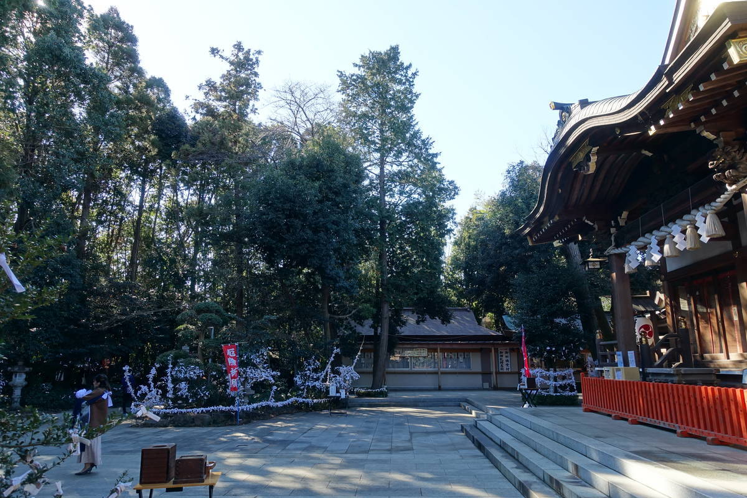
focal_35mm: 24
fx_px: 498
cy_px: 249
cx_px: 374
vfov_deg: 53.1
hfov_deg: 73.7
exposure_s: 1/125
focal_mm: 8.8
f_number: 4
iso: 125
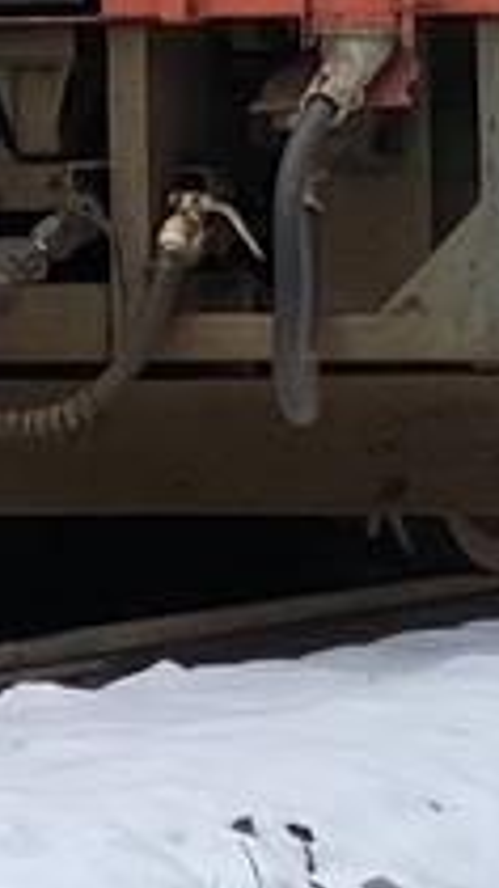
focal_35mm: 323
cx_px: 639
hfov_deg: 3.7
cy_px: -385
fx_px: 7604
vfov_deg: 6.6
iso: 20
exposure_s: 1/1712
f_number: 2
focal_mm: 6
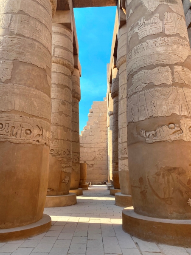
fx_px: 191
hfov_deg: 53.1
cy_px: 128
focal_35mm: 26
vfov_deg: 67.3
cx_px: 96
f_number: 1.8
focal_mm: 4.25
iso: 32
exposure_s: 1/816
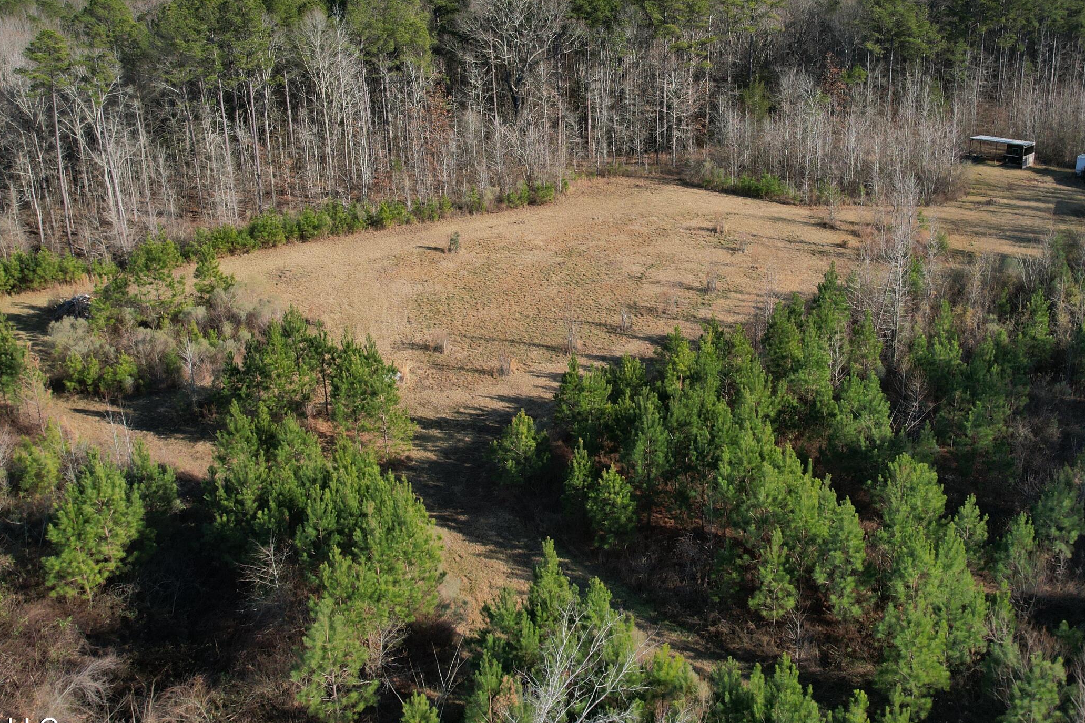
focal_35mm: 32
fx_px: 964
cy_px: 252
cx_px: 632
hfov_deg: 58.4
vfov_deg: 40.7
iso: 100
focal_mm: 8.38
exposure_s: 1/1500
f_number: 2.8
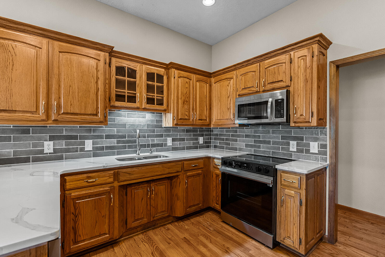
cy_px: 128
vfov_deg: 73.8
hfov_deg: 96.7
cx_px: 192
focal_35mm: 16
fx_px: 171
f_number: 4.5
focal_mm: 16
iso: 1250
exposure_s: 1/60
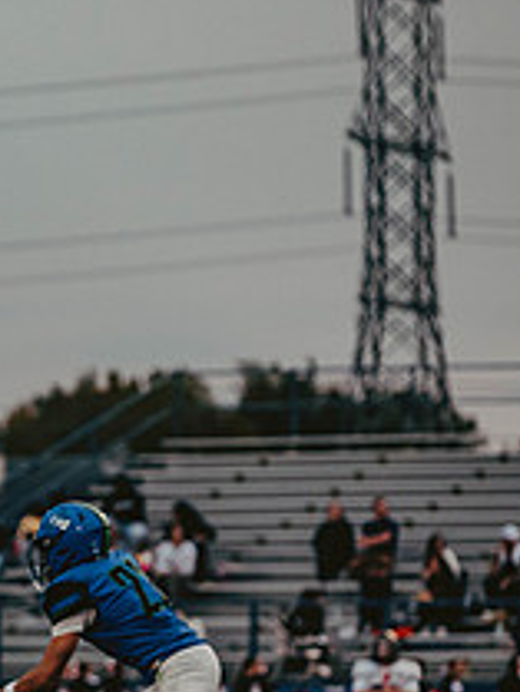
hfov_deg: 3.7
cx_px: -219
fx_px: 7944
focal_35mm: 397
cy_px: 598
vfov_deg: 5.0
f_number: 3.2
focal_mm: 145
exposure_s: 1/1250
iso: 1600
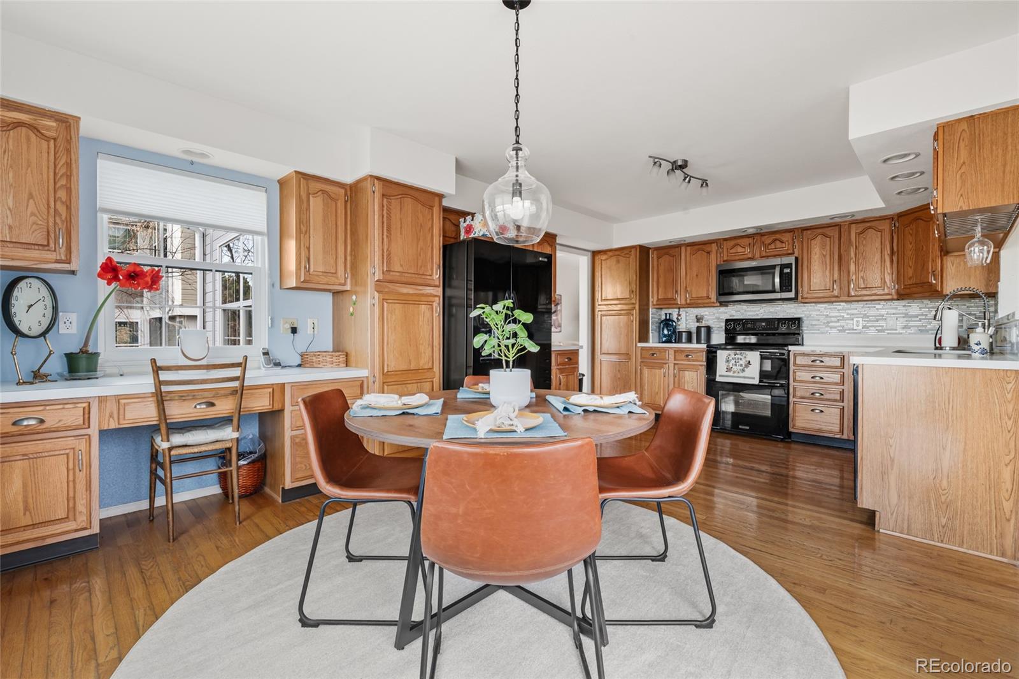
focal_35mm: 16
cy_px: 340
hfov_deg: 96.7
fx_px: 453
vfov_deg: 73.7
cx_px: 510
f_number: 11
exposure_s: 1/4
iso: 500
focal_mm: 16
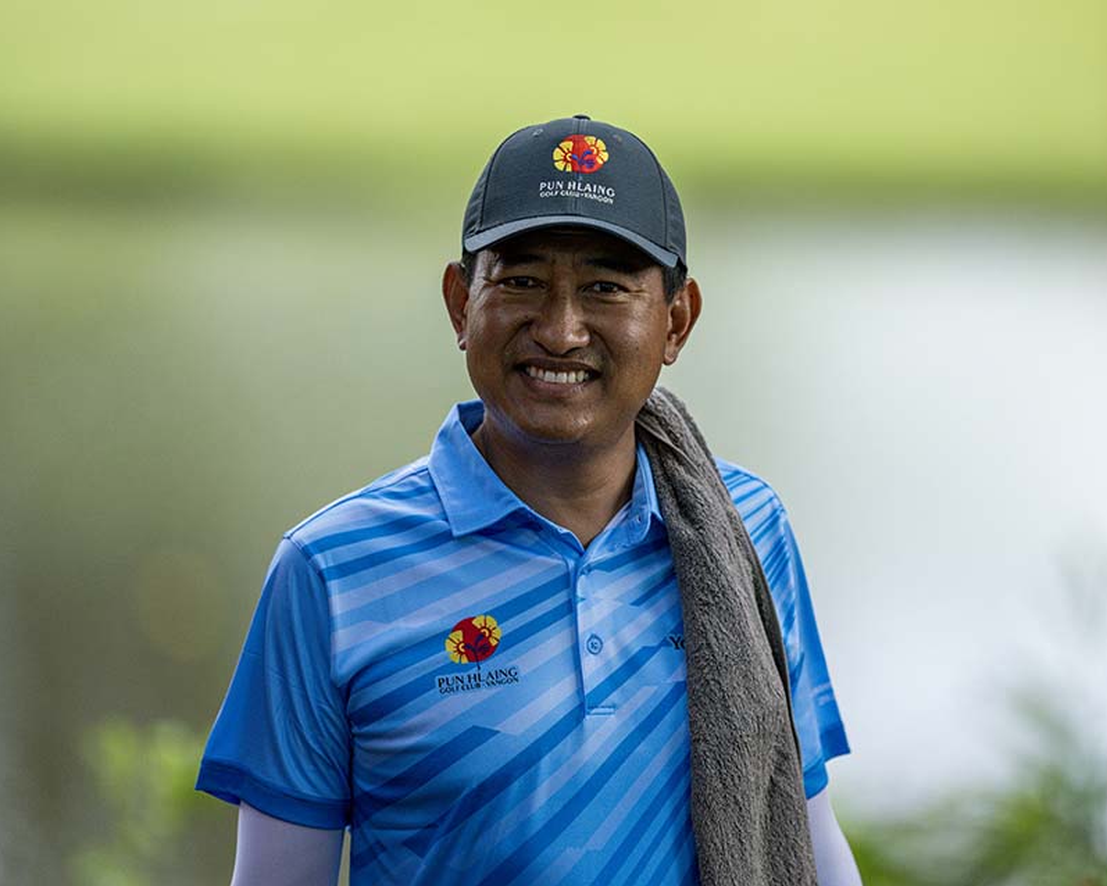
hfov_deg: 4.3
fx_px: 14812
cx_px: 661
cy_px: 443
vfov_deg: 3.4
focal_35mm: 452
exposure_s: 1/5000
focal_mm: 400
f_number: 2.8
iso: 1400
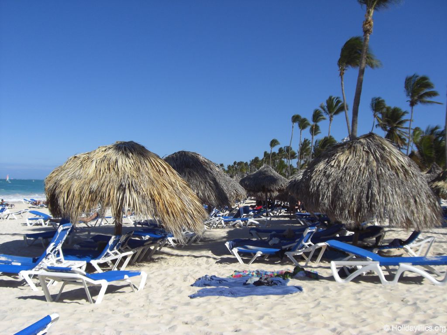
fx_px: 491
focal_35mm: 38
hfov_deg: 49.0
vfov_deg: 37.7
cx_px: 224
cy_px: 168
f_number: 8
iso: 64
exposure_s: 1/250
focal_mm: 6.2
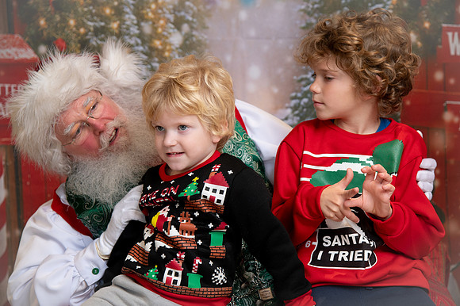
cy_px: 166
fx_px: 1088
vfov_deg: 16.0
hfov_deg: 23.9
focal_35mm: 85
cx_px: 251
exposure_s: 1/200
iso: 1250
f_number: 4.5
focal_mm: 78
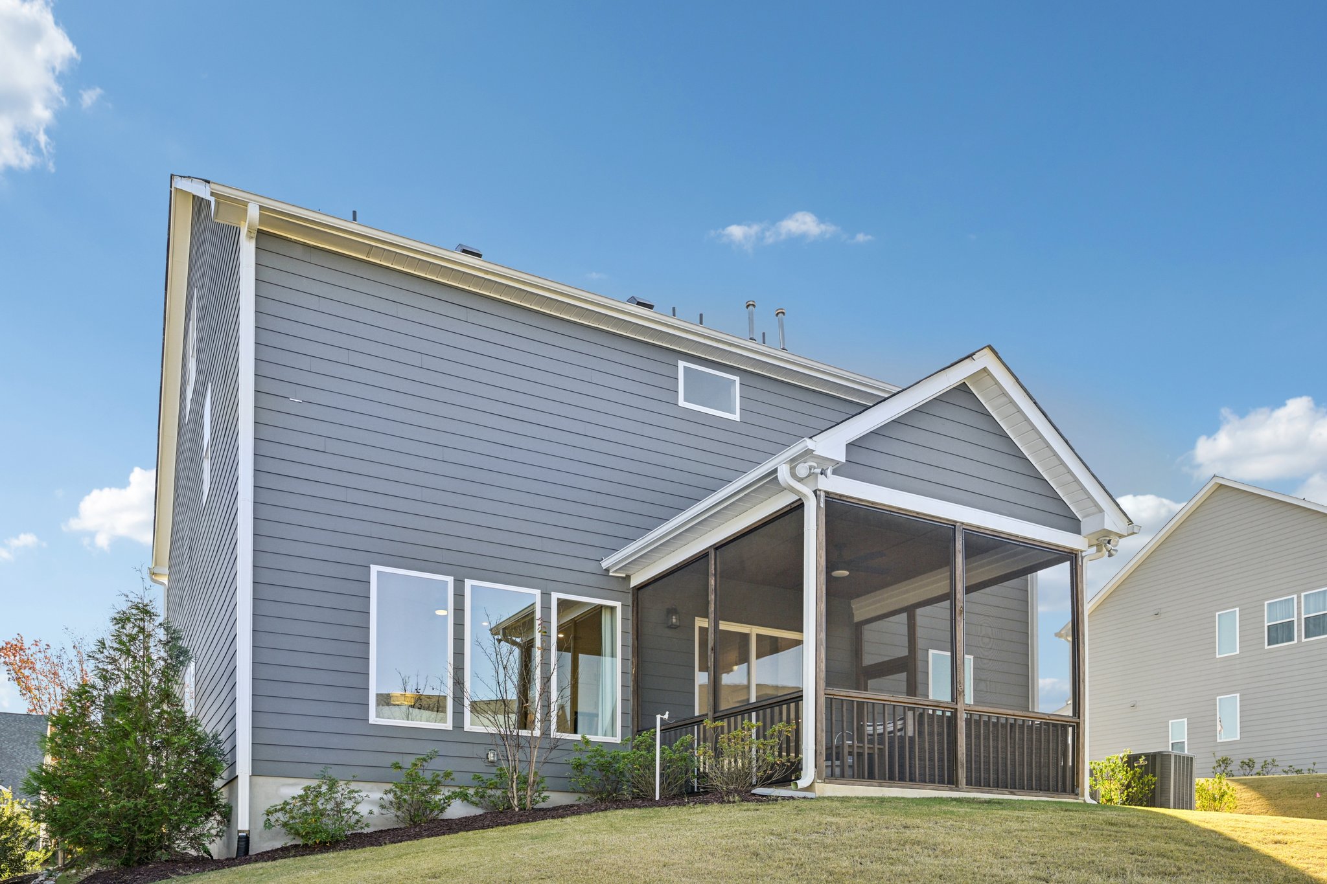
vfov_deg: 54.1
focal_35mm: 24
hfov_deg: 74.9
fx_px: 866
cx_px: 664
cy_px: 442
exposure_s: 1/100
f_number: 8
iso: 100
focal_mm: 23.5
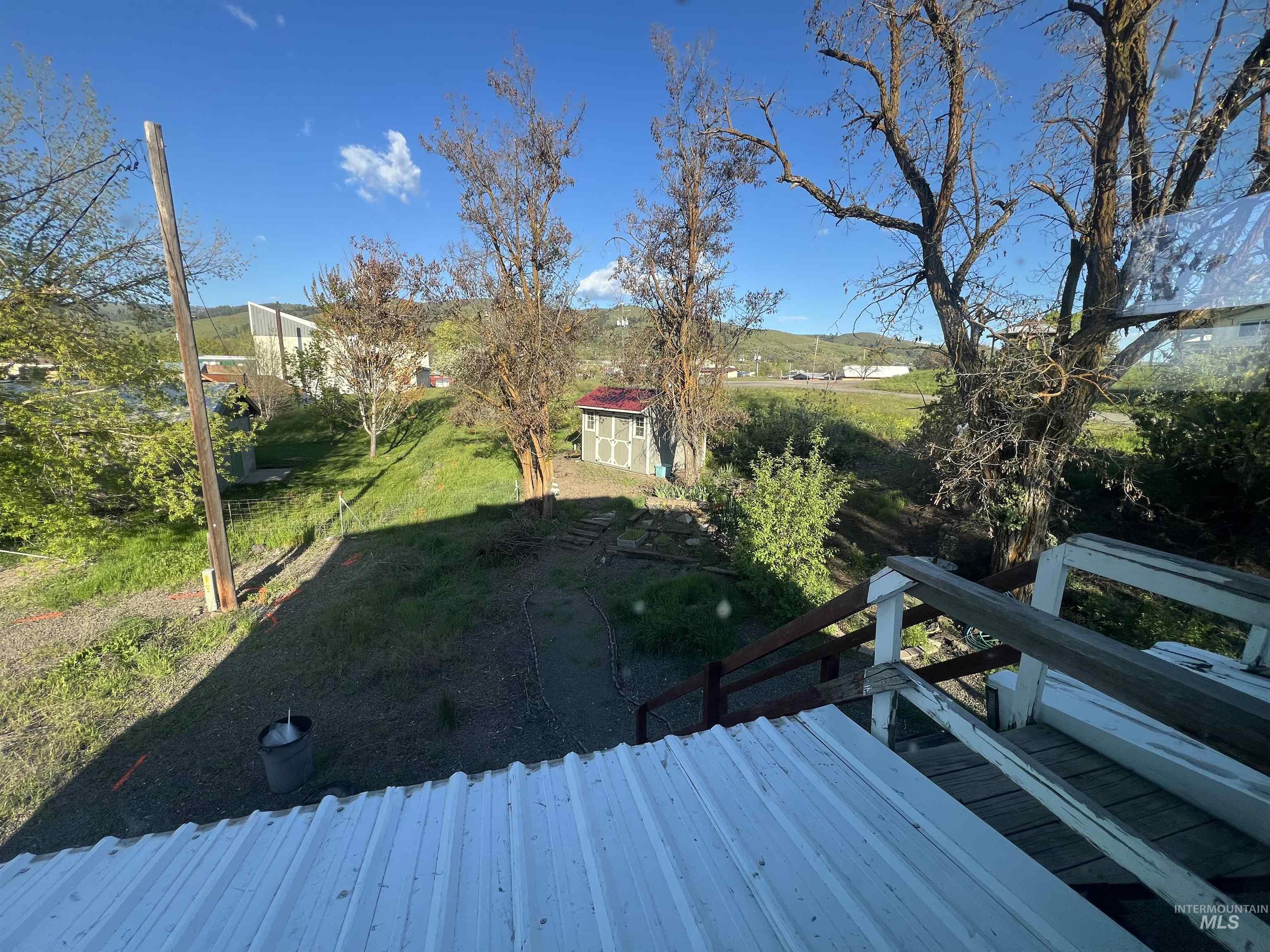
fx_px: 477
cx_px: 635
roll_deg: -0.4
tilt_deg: -10.9
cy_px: 476
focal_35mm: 13
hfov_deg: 106.2
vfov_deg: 89.9
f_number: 1.8
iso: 32
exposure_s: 1/426
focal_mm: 1.57
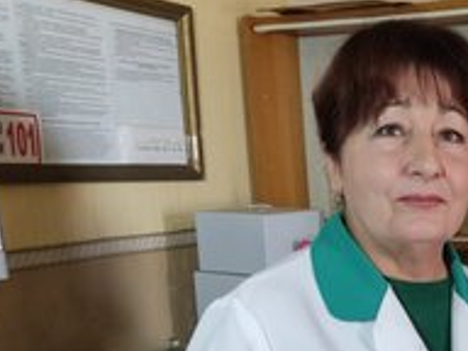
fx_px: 703
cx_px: 470
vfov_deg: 26.6
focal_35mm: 52
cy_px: 344
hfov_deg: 33.6
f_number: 1.79
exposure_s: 1/50
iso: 403
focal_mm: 4.71
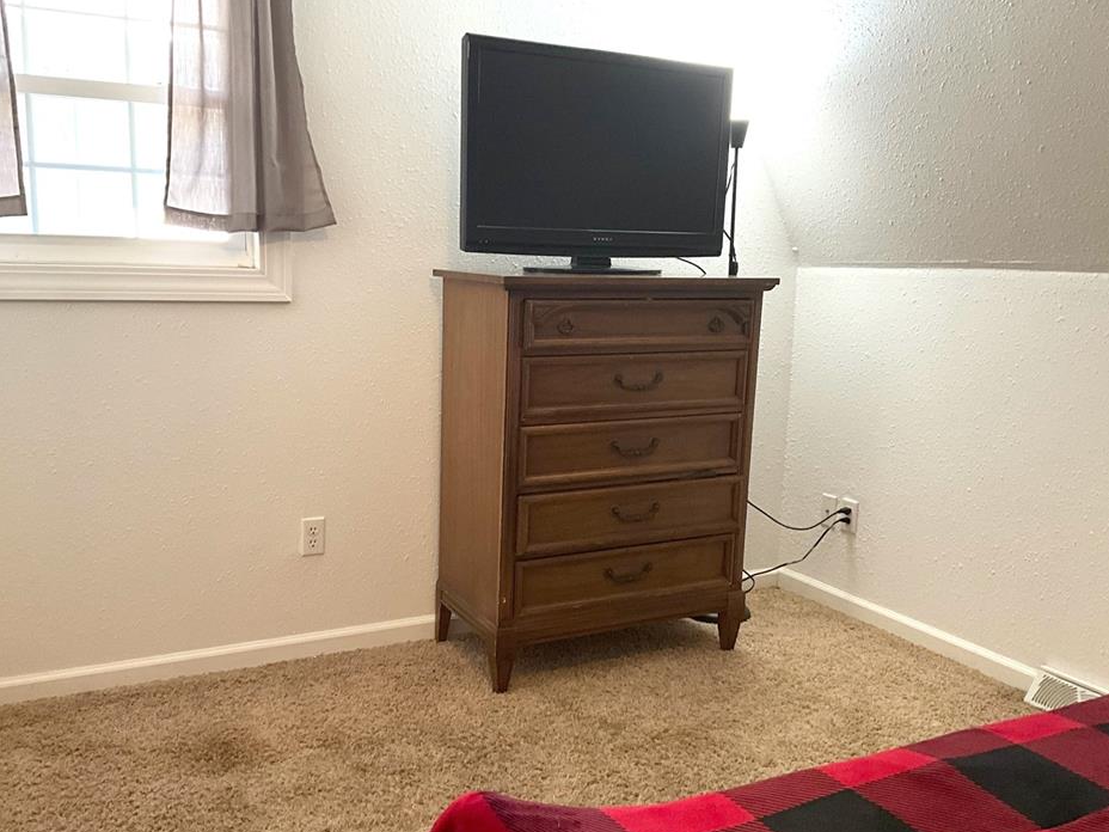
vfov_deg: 44.1
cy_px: 438
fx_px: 1025
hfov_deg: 56.8
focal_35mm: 32
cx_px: 534
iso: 250
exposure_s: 1/60
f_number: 1.8
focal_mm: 3
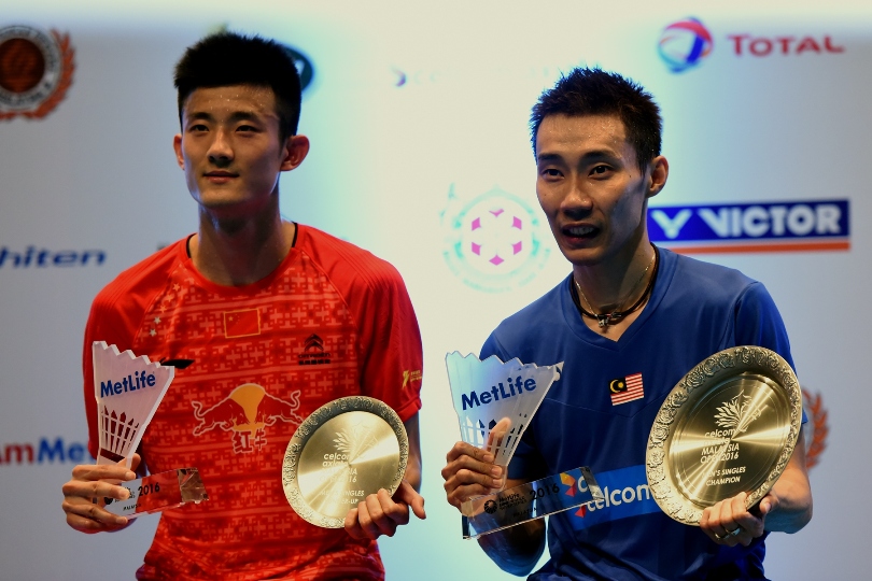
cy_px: 290
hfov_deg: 13.7
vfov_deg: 9.1
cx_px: 436
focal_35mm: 150
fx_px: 3633
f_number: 3.2
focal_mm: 150
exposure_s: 1/500
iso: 5000
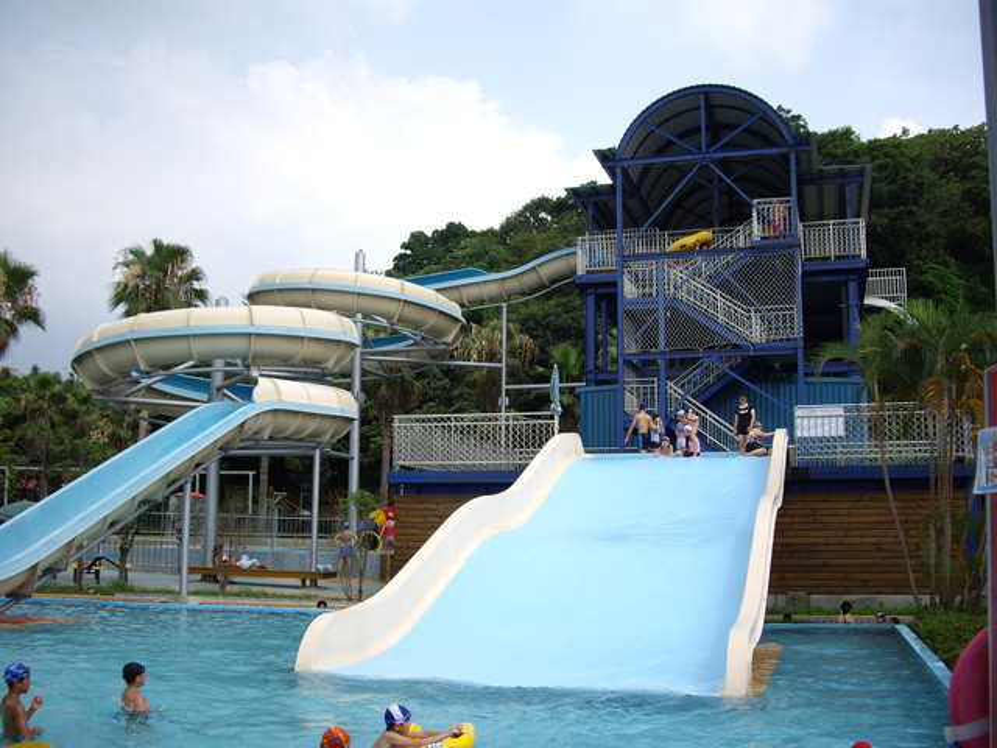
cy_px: 374
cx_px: 498
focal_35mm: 38
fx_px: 1094
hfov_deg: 49.0
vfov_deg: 37.7
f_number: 2.8
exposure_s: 1/800
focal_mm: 7.9
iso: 64
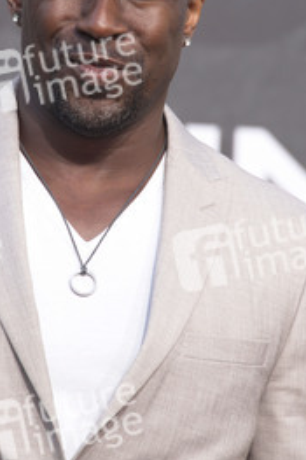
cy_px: 163
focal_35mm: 457
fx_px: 5834
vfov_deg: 4.5
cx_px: 103
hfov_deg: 3.0
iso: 320
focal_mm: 300
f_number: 6.3
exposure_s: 1/250
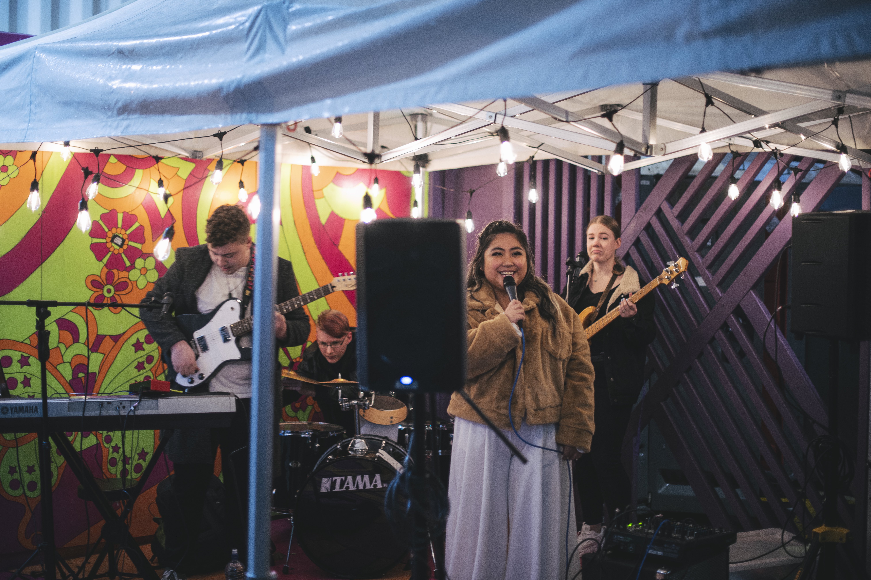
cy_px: 290
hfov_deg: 39.6
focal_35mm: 50
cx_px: 436
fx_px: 1209
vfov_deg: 27.0
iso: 1000
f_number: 1.4
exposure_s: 1/60
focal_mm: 50
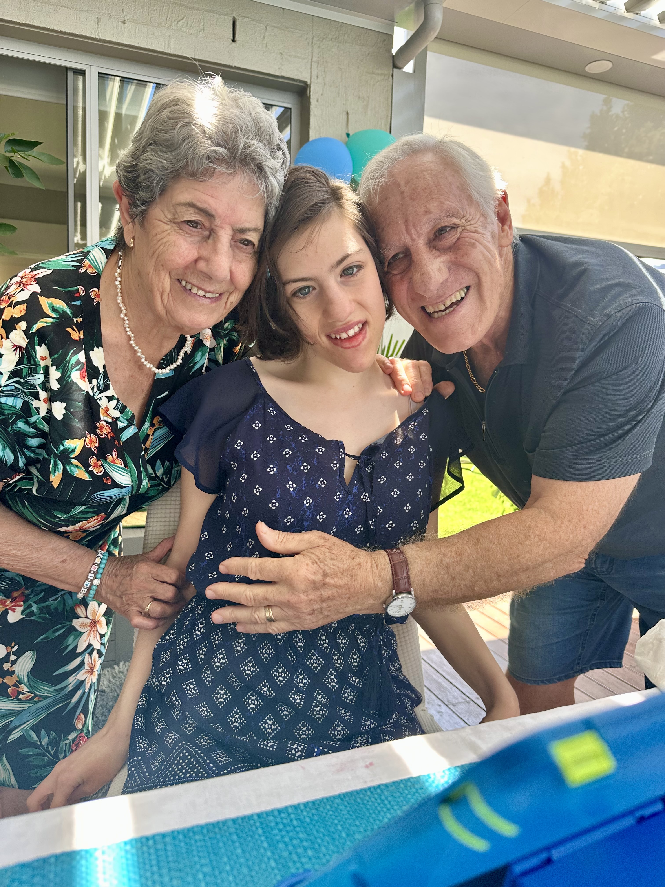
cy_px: 444
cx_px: 332
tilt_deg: -5.2
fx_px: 615
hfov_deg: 56.8
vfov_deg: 71.6
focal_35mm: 24
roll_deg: -1.9
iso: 80
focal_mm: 6.86
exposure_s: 1/163
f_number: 1.78
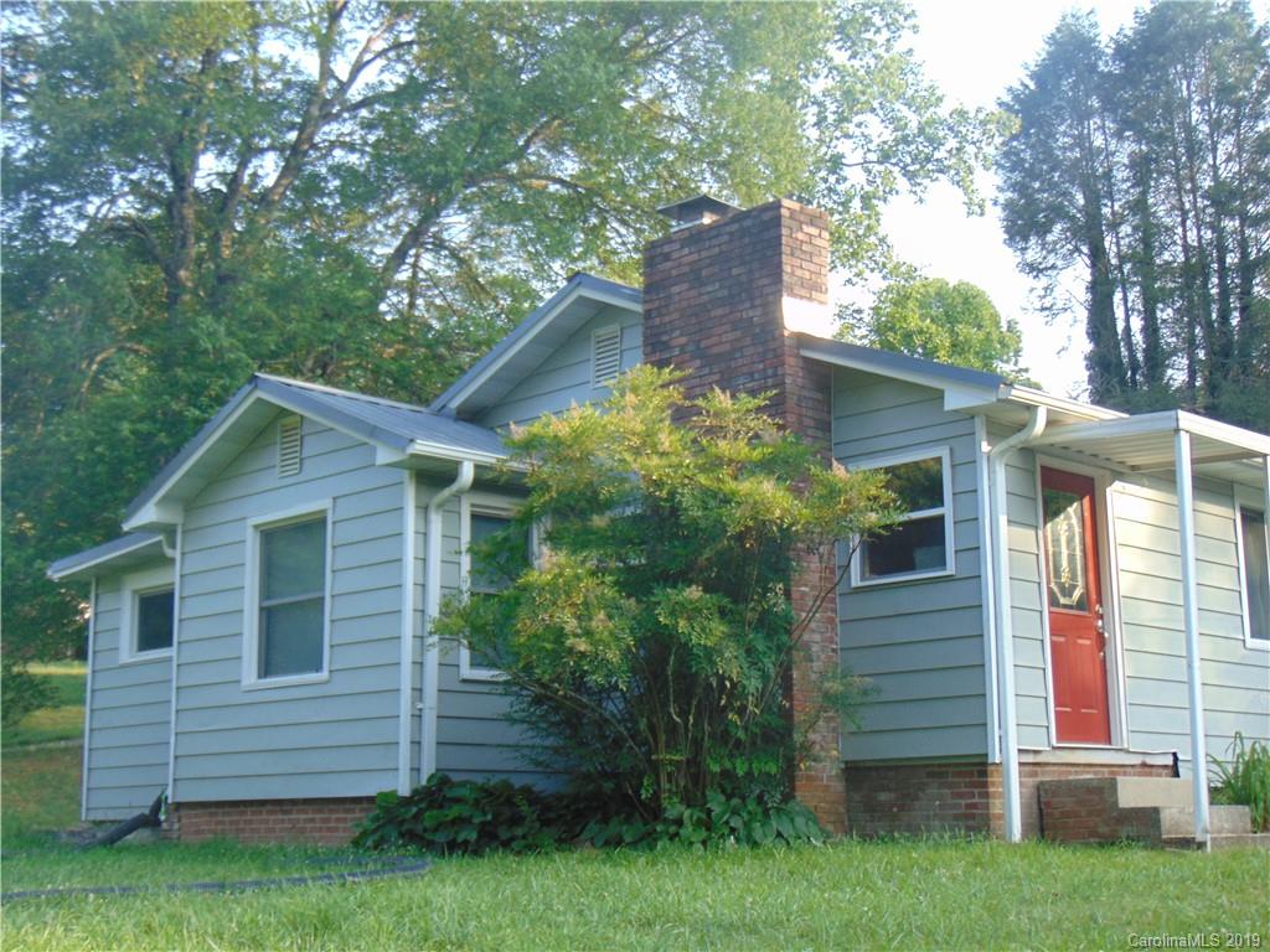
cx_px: 635
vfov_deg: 29.1
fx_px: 1834
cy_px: 476
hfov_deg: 38.2
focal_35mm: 50
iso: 80
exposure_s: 1/125
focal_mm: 9
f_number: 3.5
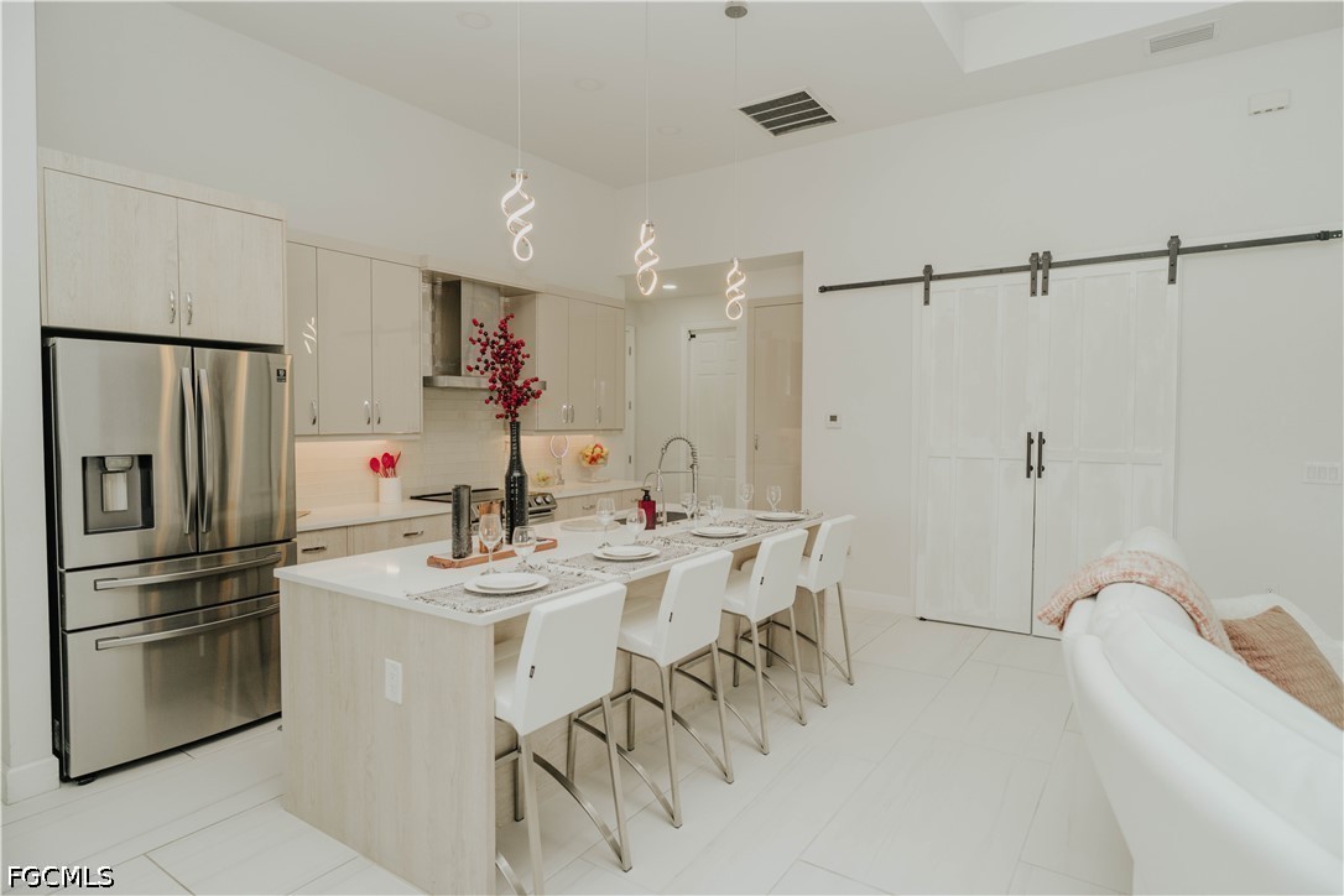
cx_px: 672
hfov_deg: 84.0
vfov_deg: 61.9
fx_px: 747
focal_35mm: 20
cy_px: 448
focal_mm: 20
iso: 400
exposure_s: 1/200
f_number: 2.8
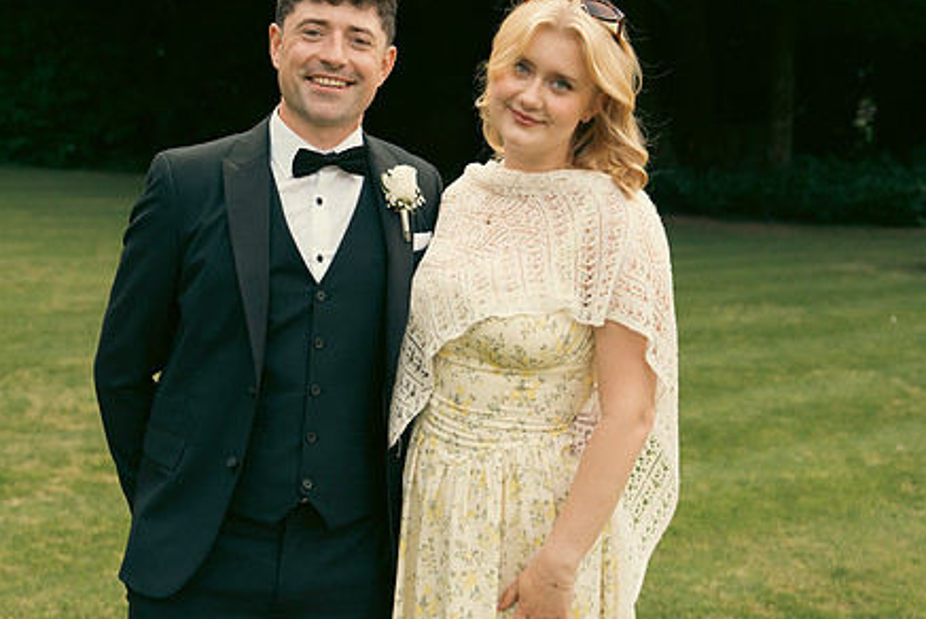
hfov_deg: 30.9
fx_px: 1673
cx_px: 375
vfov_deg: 20.9
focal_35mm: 65
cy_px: 249
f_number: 3.5
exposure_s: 1/320
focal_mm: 49
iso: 160
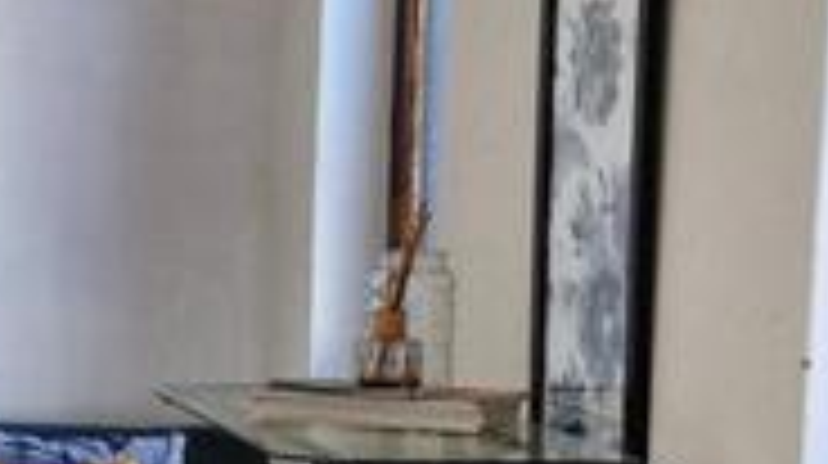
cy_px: 360
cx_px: -572
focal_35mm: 109
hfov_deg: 16.9
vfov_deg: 11.0
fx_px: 2390
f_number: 1.8
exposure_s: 1/180
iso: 125
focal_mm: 5.54
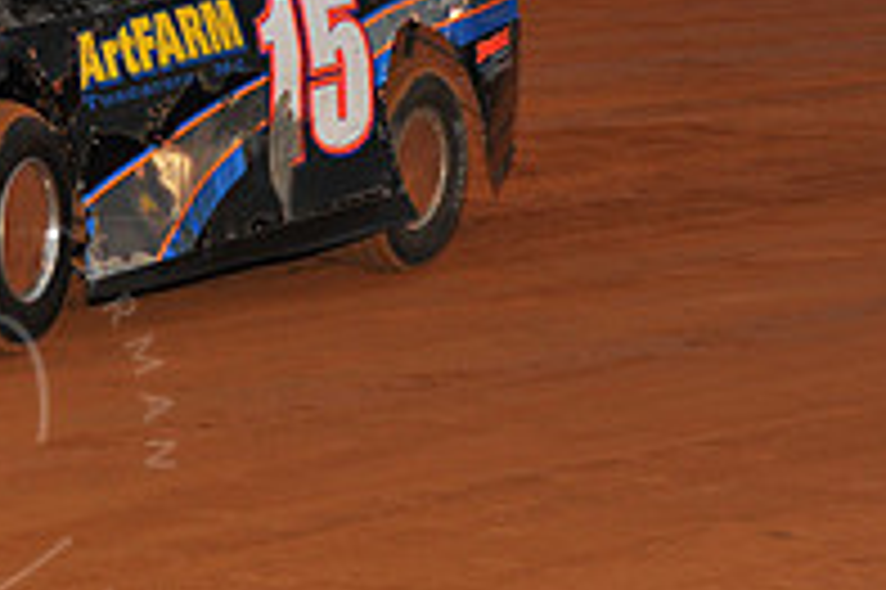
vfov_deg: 6.6
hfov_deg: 9.9
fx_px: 5066
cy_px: 32
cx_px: -99
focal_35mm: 206
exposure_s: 1/320
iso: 800
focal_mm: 70
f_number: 7.1
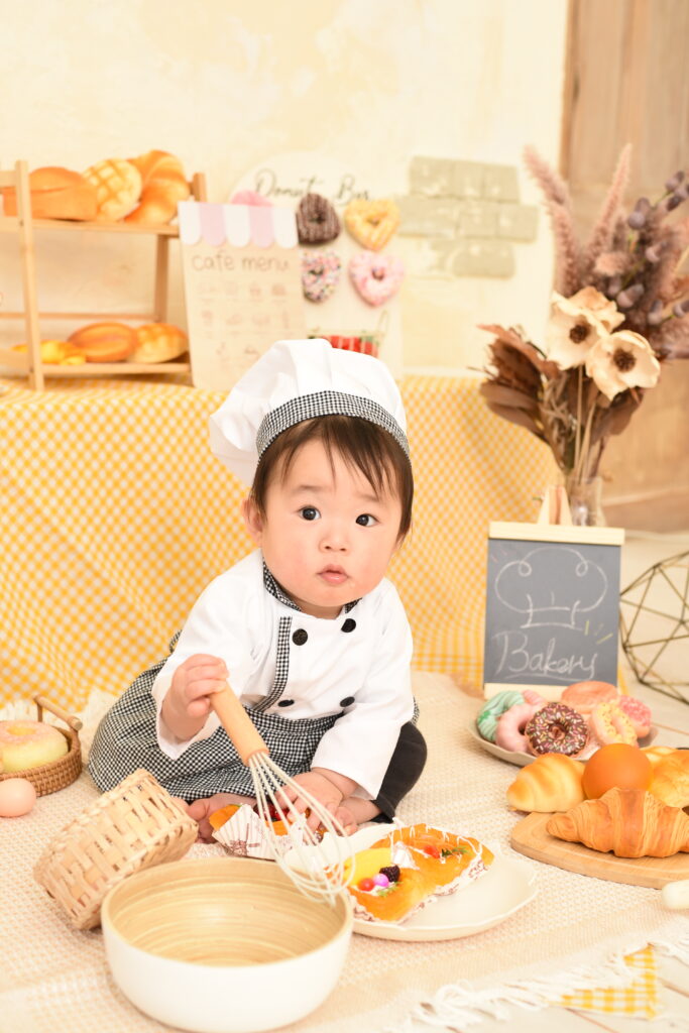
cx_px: 344
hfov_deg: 27.0
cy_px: 516
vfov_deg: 39.6
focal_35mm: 50
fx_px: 1435
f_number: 4
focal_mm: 50
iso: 320
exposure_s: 1/160
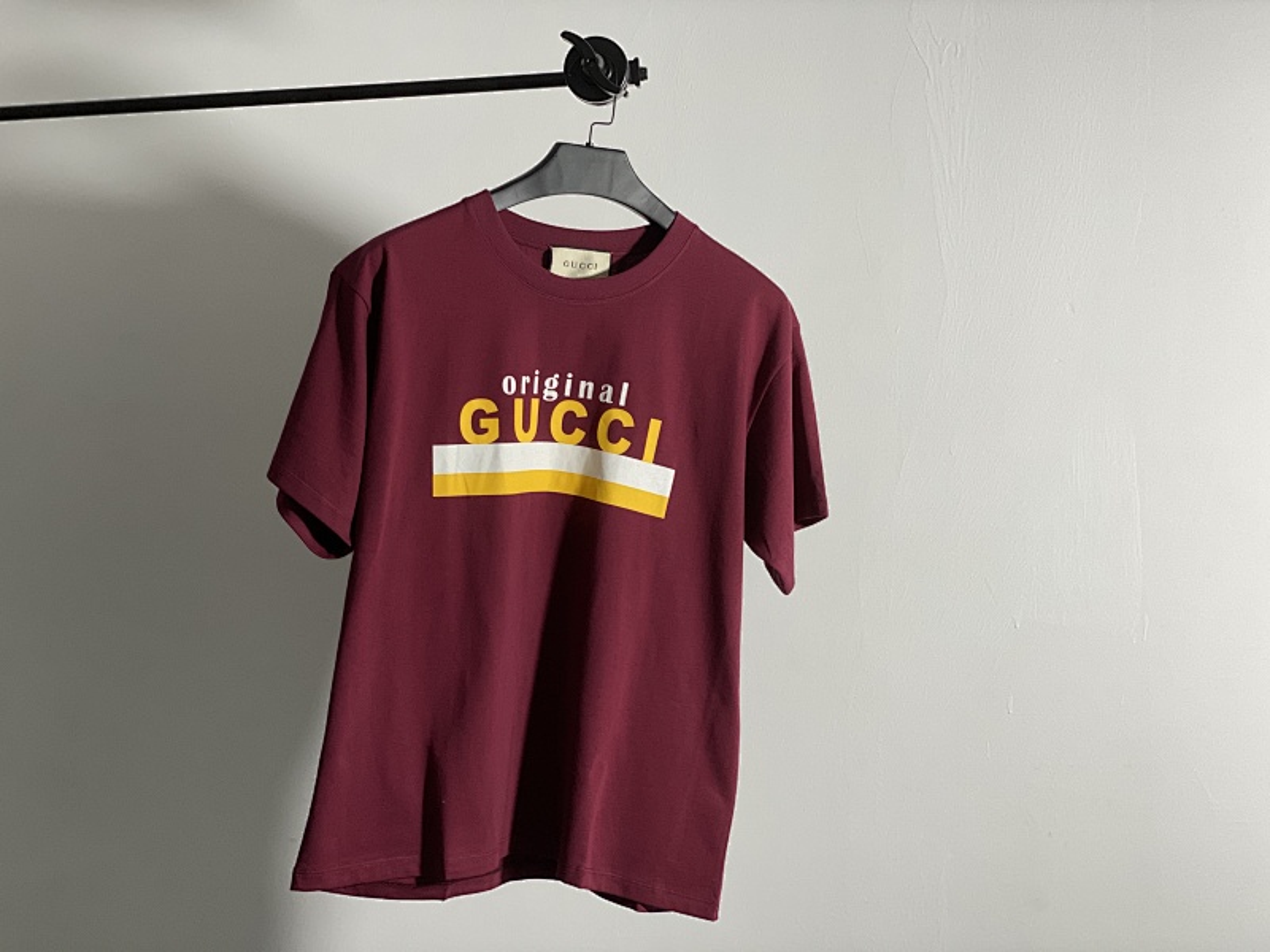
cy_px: 476
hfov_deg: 36.8
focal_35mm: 52
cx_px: 635
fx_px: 1908
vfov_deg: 28.0
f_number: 2
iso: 80
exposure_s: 1/122
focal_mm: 6
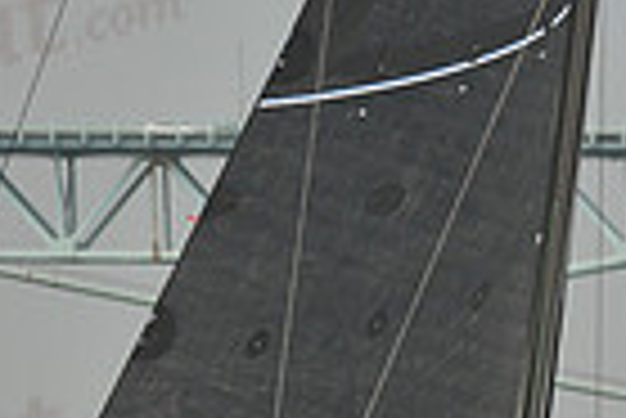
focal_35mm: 749
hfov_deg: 2.8
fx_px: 13038
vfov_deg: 1.8
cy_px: 654
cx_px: 419
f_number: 6.3
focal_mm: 180
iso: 250
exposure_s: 1/640
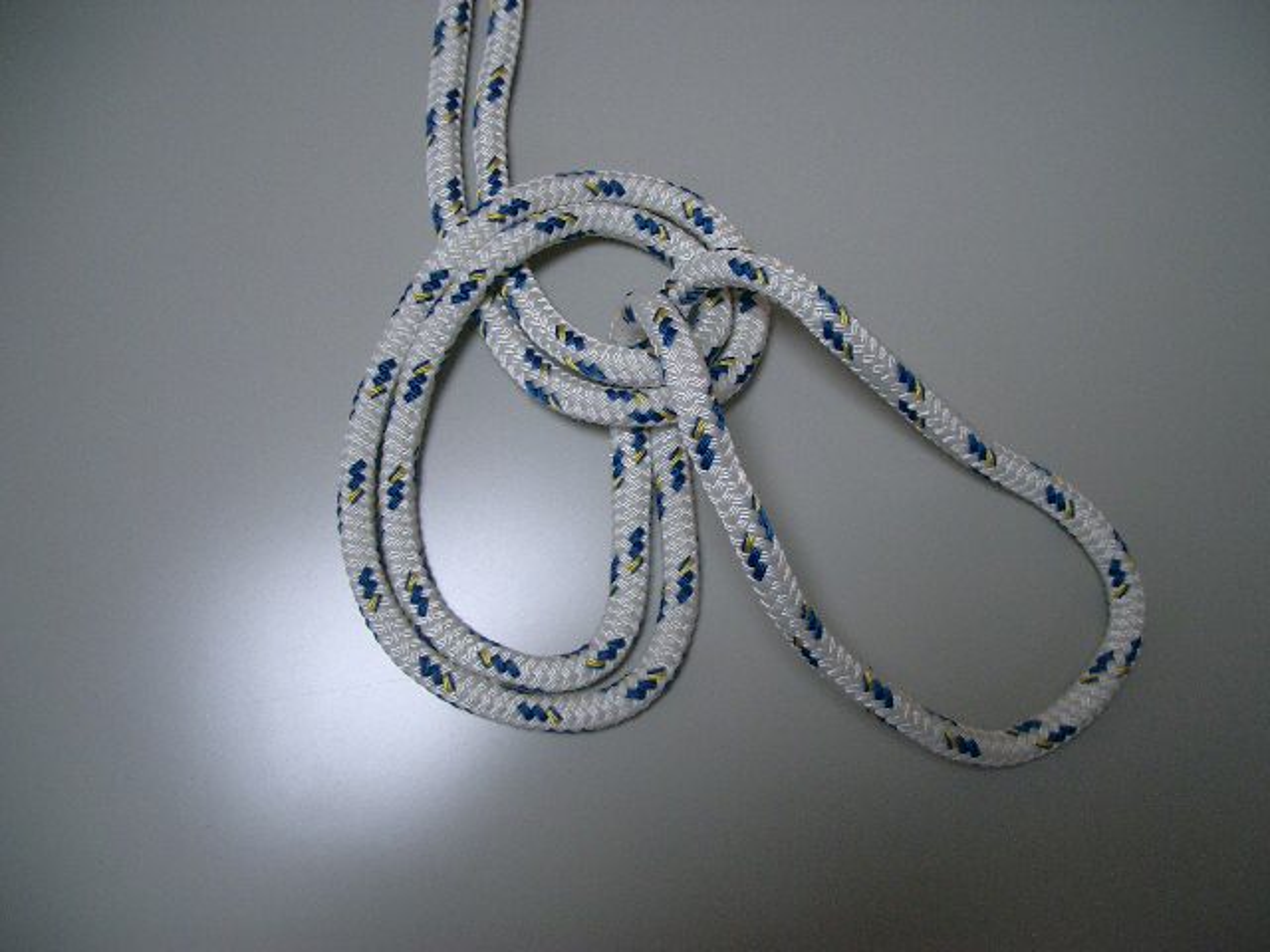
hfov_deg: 52.6
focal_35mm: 35
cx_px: 635
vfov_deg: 40.7
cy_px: 476
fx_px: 1284
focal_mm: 5.8
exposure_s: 1/60
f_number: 2.6
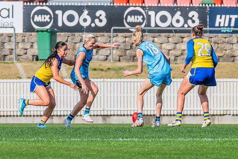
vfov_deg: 1.8
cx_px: 60
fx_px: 5029
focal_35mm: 760
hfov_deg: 2.7
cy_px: 87
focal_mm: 420
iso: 800
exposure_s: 1/1250
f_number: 10
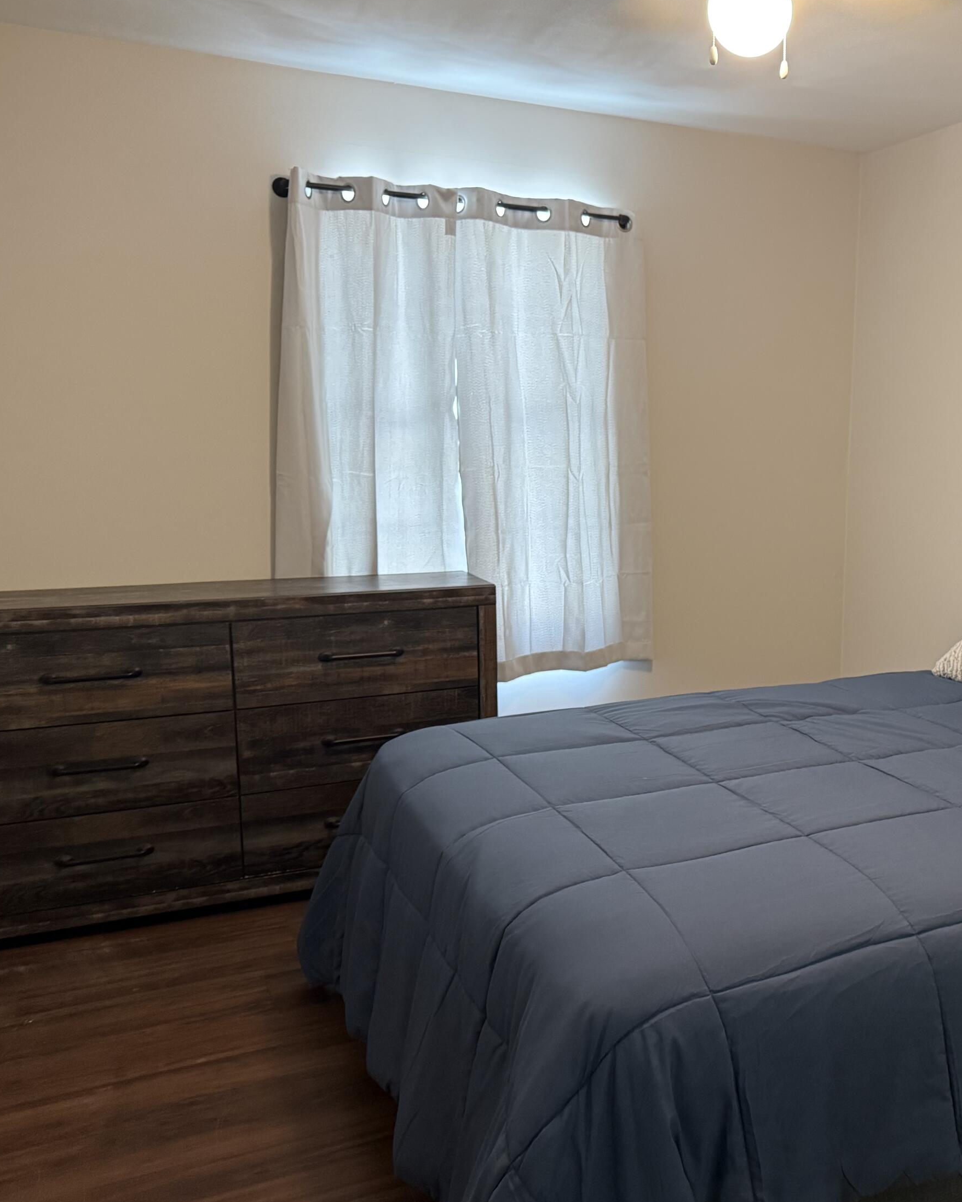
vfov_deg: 55.7
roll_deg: -0.3
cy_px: 608
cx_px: 745
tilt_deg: -6.6
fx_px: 1139
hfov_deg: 44.0
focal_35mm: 32
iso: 400
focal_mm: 6.76
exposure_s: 1/60
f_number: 1.78
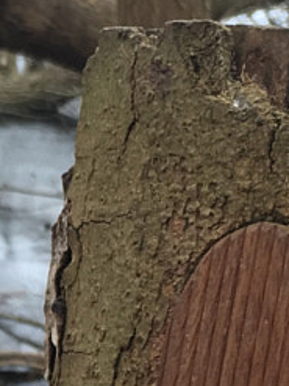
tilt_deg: -15.3
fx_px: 2095
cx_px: -202
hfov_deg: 7.7
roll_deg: +1.3
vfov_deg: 10.4
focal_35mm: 188
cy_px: 455
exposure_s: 1/50
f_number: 2.2
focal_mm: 4.15
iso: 25
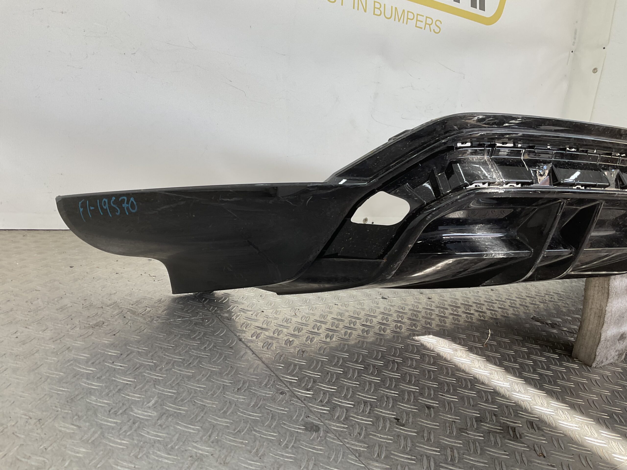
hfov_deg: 61.7
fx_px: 525
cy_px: 235
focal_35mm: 29
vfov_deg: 48.2
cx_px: 314
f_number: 1.8
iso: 20
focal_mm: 3
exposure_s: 1/120
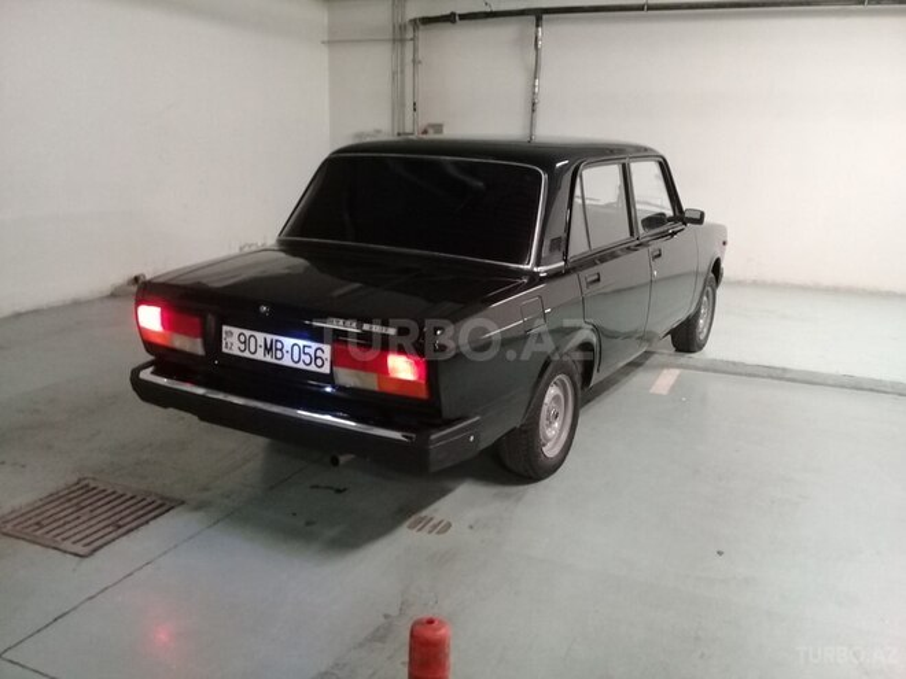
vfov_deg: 45.4
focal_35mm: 31
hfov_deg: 58.4
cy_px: 340
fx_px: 811
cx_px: 453
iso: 250
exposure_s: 1/17
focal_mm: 3.3
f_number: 2.2
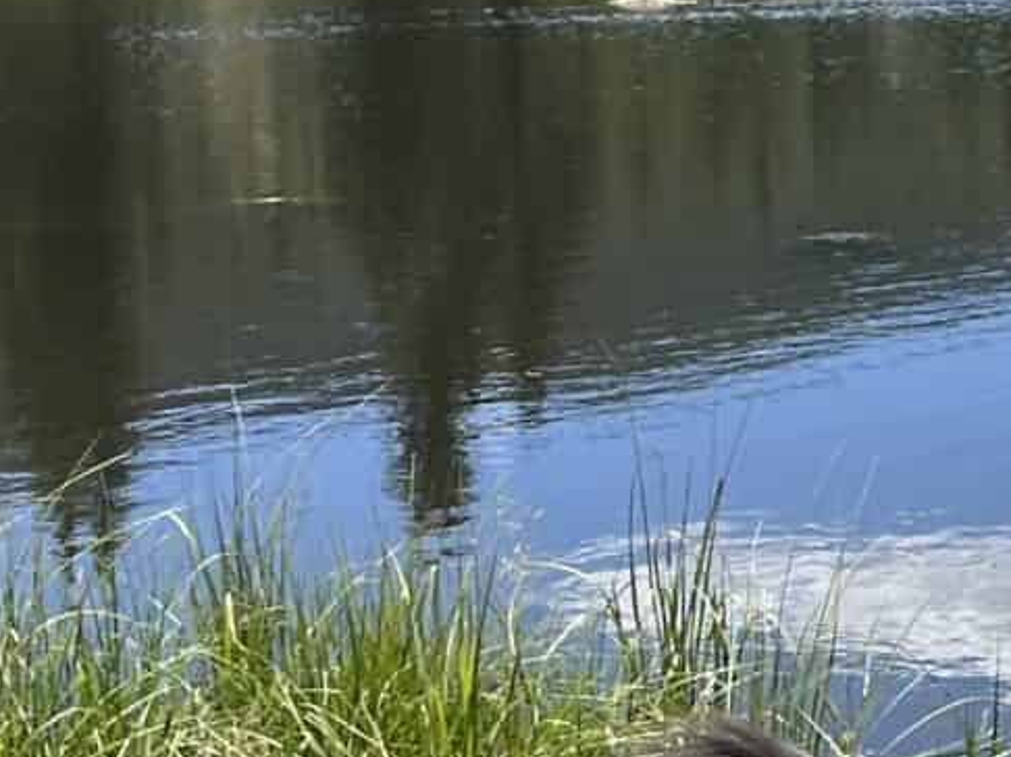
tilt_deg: -6.0
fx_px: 3999
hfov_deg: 13.8
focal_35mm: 137
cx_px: 1363
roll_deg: -0.8
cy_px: 239
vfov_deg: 10.8
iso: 50
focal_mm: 5.1
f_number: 1.6
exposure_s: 1/2268
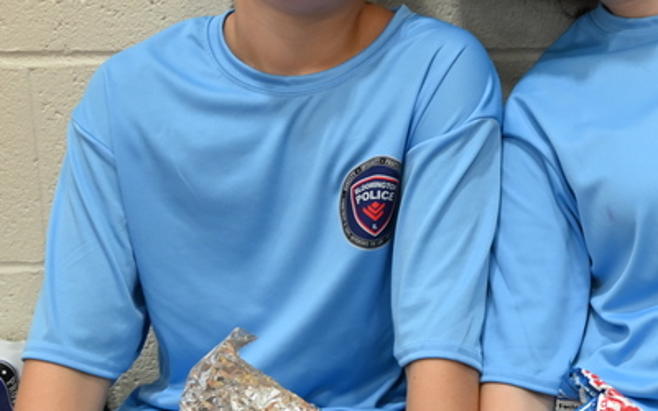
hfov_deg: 23.3
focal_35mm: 86
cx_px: 619
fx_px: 1542
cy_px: 295
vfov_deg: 15.1
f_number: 5
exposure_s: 1/100
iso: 800
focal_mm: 33
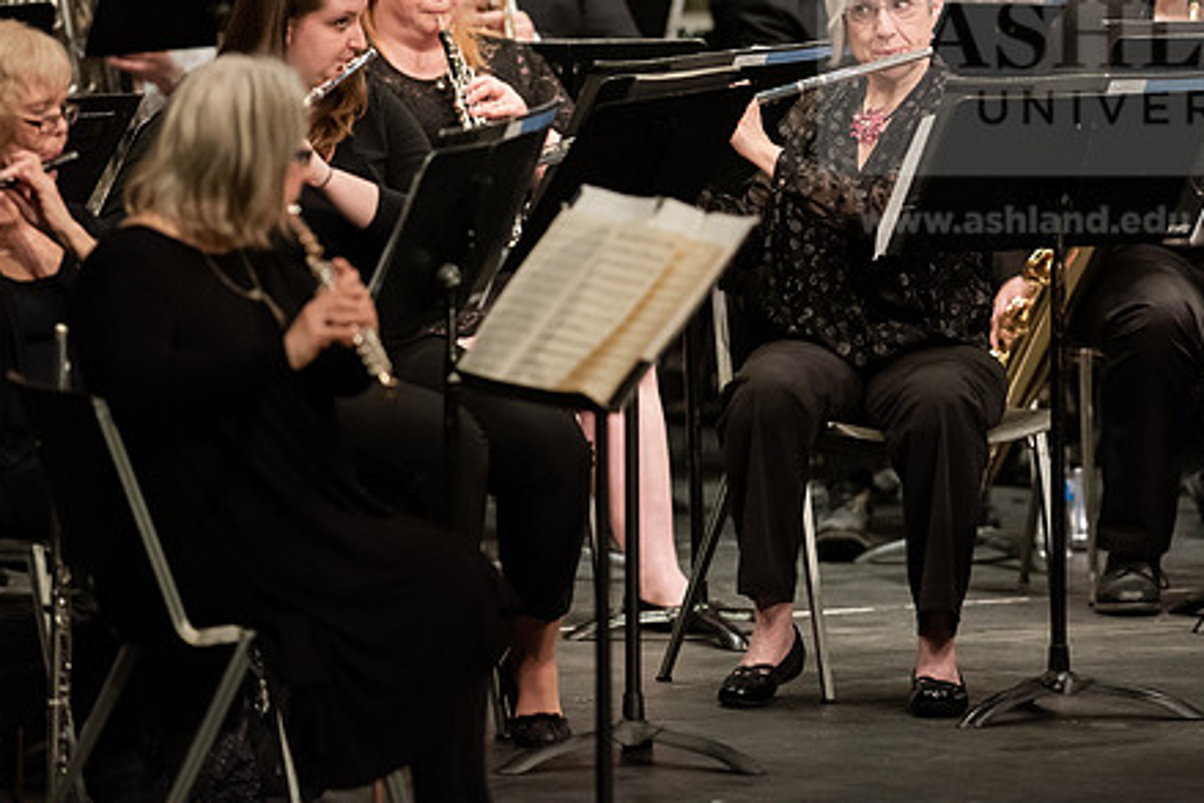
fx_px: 13248
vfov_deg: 3.5
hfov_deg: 5.2
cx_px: 735
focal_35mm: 396
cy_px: 278
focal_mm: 300
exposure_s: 1/320
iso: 4000
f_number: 3.5
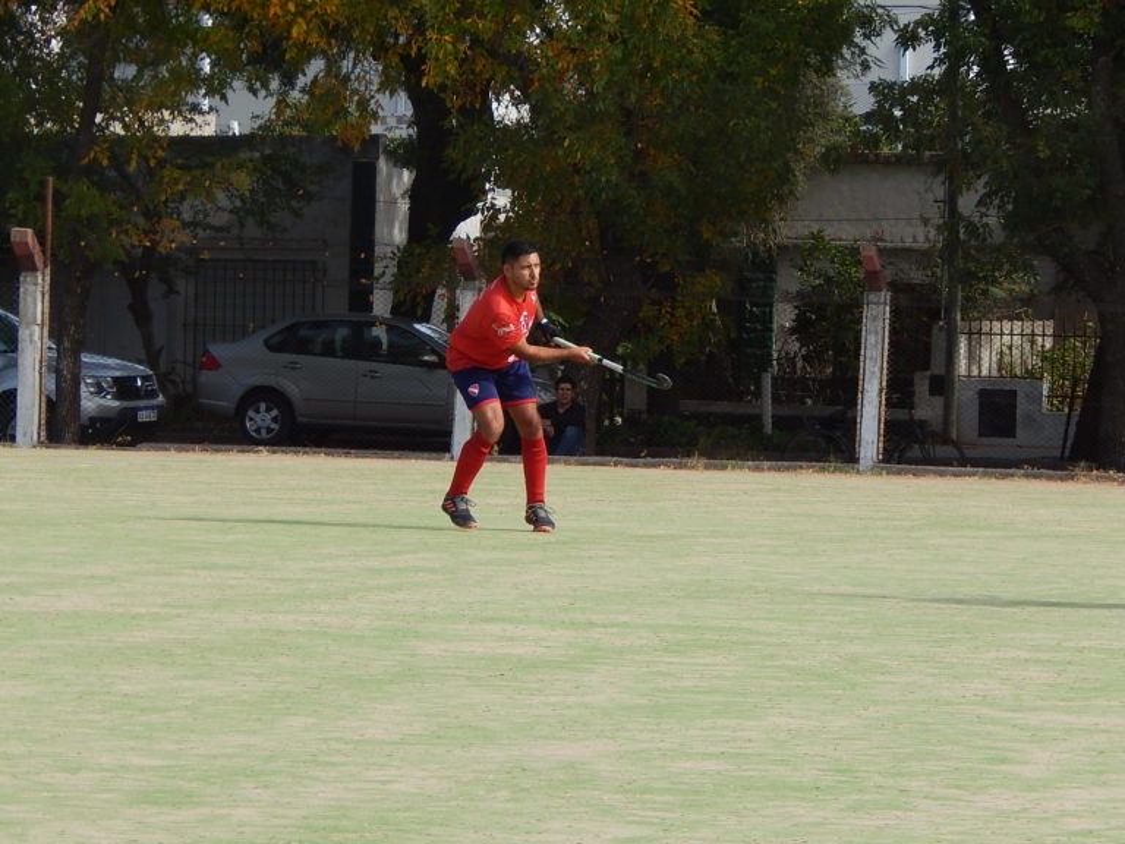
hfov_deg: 8.5
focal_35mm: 234
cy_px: 422
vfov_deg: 6.4
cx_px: 562
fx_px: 7605
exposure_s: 1/400
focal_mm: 41.7
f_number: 5.6
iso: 125
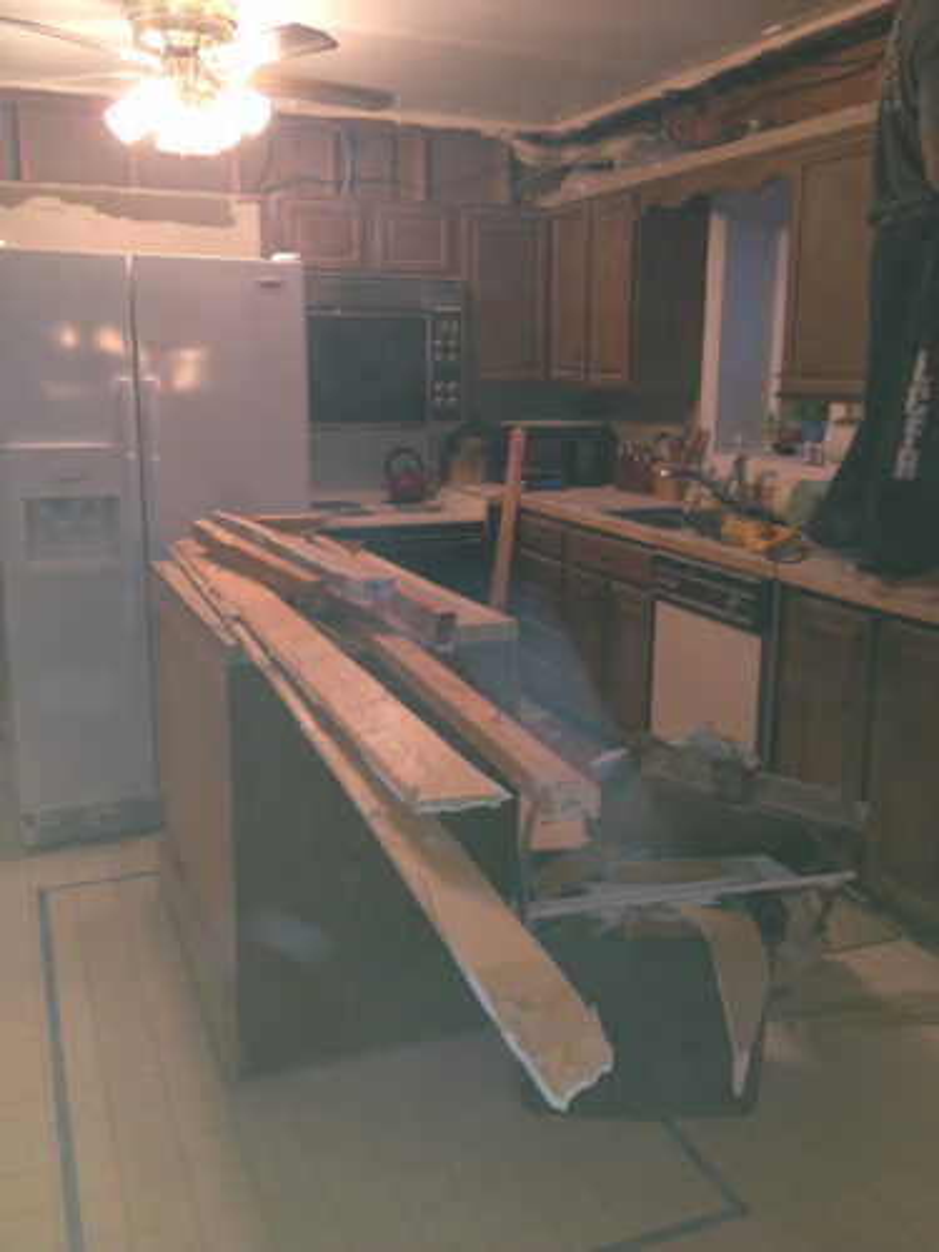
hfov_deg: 40.7
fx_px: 1266
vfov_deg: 52.6
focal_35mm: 35
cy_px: 626
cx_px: 470
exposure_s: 1/20
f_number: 2.4
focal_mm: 4.28
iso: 100
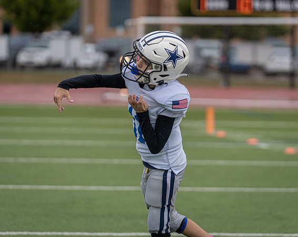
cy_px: 117
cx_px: 150
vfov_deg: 7.7
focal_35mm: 199
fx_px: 1753
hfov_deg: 9.7
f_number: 3.5
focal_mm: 171
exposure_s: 1/1250
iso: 250
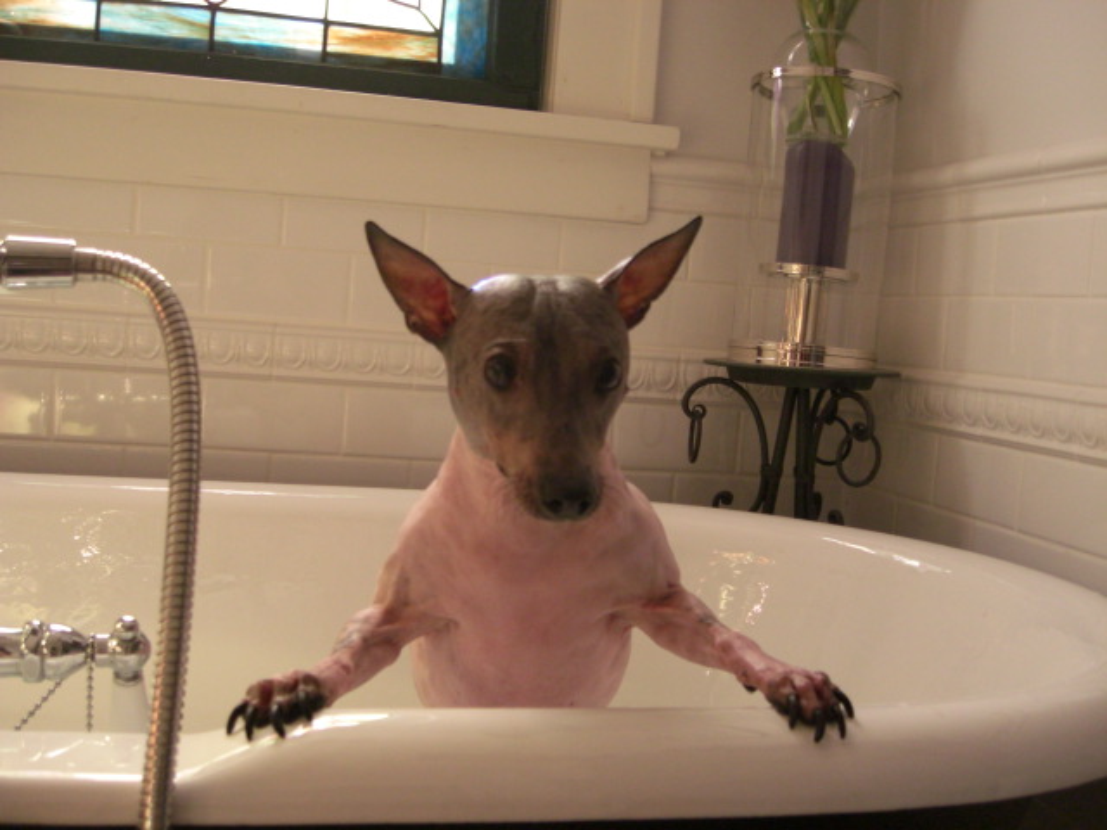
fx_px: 1215
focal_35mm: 38
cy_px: 415
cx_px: 554
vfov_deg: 37.7
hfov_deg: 49.0
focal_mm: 7.9
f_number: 2.8
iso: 400
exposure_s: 1/125
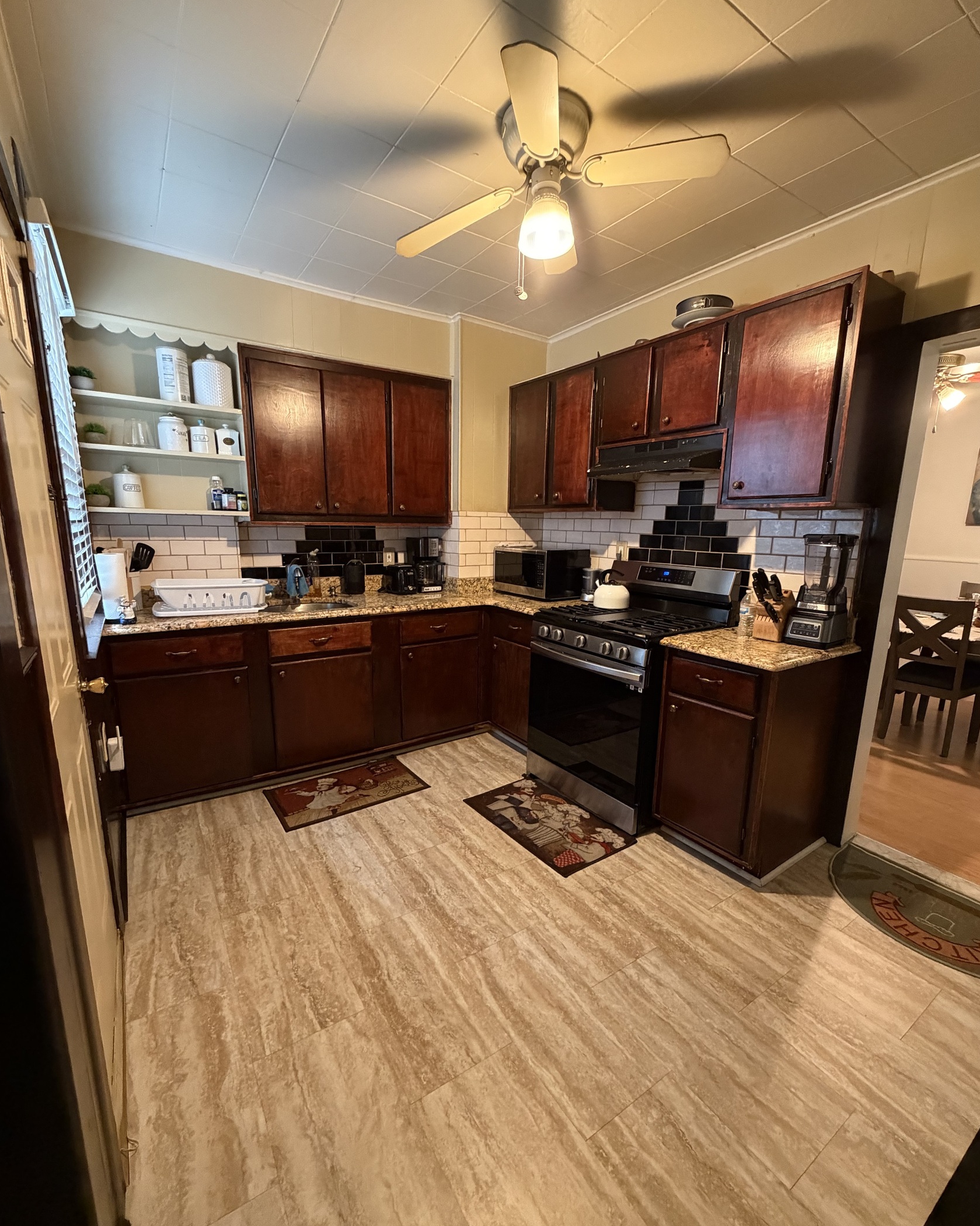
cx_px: 496
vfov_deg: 96.7
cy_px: 642
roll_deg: -0.8
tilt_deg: -10.9
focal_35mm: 15
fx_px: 544
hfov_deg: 84.0
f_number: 2.2
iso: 640
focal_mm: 2.22
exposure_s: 1/60
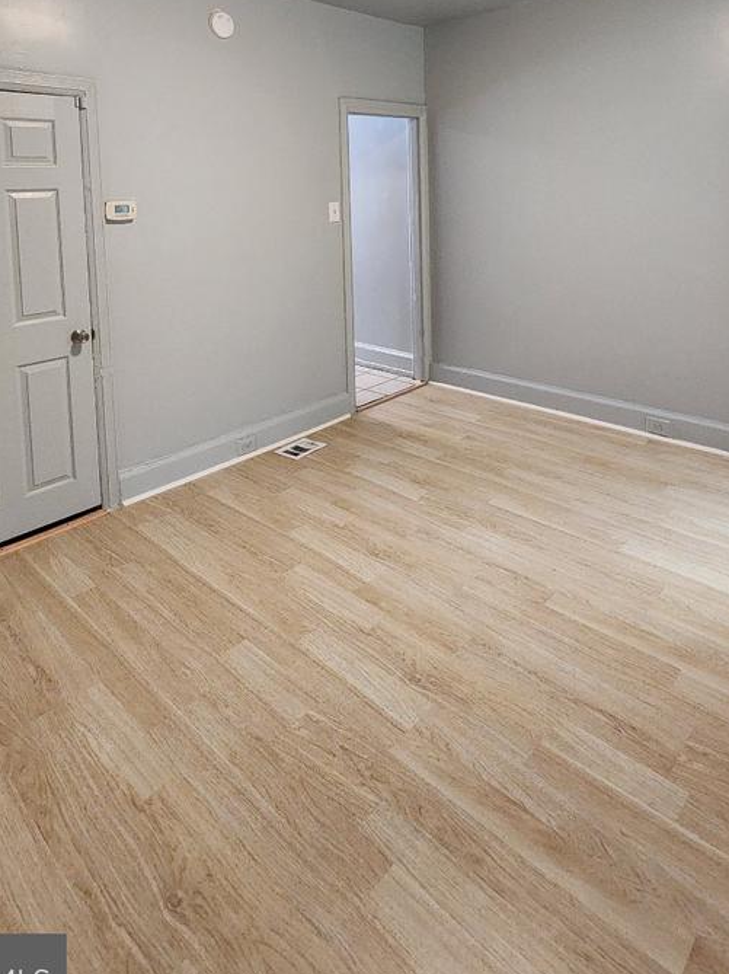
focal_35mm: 21
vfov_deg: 72.9
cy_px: 231
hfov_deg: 63.3
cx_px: 400
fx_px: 590
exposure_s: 1/40
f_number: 2.2
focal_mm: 2.2
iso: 400
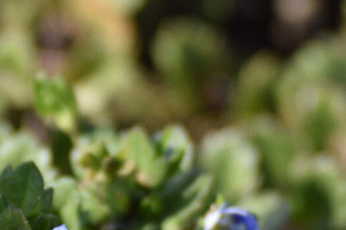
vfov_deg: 1.5
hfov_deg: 2.2
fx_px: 8832
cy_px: 265
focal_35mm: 919
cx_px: 44
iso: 640
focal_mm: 200
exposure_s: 1/2000
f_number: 5.6
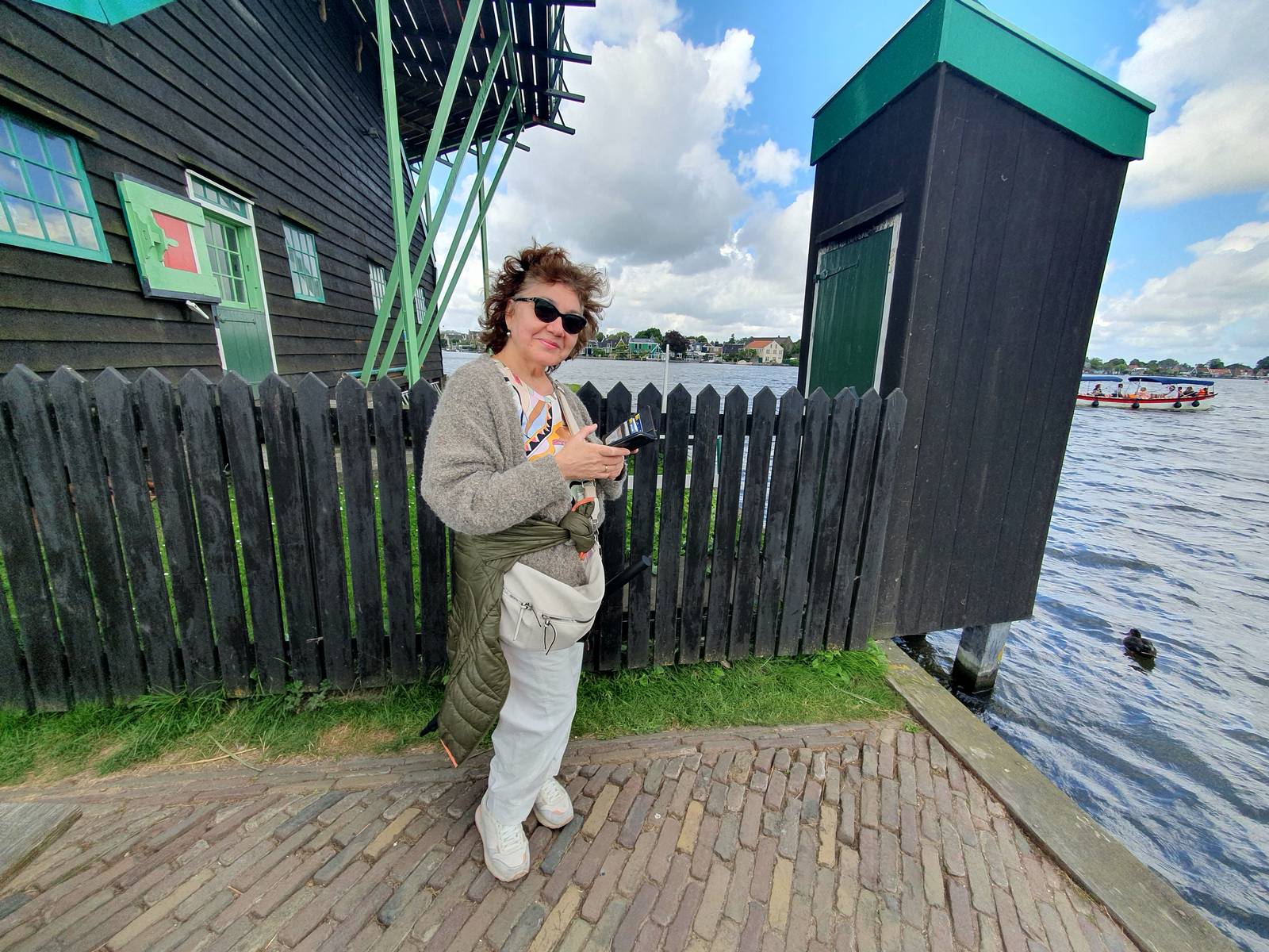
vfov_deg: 89.9
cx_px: 634
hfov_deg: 106.2
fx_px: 477
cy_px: 476
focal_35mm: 13
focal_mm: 1.8
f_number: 2.2
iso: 50
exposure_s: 1/588
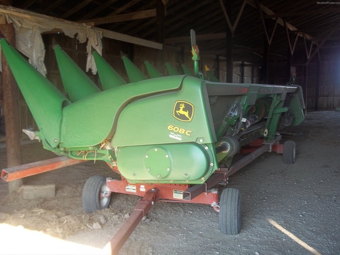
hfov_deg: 51.4
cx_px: 170
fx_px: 354
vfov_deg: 39.7
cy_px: 128
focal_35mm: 36
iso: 80
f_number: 3.1
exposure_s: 1/40
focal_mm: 6.5
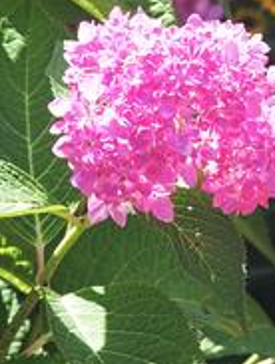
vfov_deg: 3.7
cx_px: 203
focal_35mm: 528
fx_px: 5573
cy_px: 76
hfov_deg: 2.8
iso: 100
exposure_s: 1/640
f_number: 3.5
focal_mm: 51.4
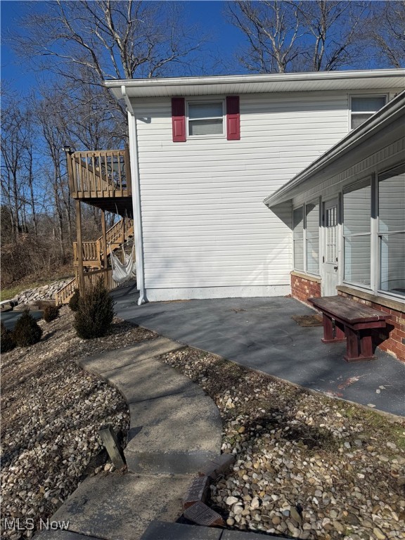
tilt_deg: -2.8
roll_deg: +2.3
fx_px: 374
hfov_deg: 56.8
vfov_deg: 71.6
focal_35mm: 24
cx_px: 202
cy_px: 270
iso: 80
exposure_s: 1/12346
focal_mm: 6.76
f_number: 1.78
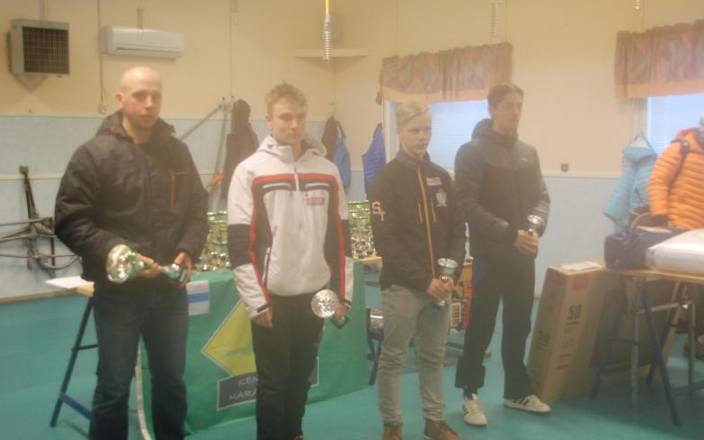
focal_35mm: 46
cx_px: 346
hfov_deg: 43.9
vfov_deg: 28.3
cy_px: 204
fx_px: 874
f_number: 4.2
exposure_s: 1/30
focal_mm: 29
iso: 800
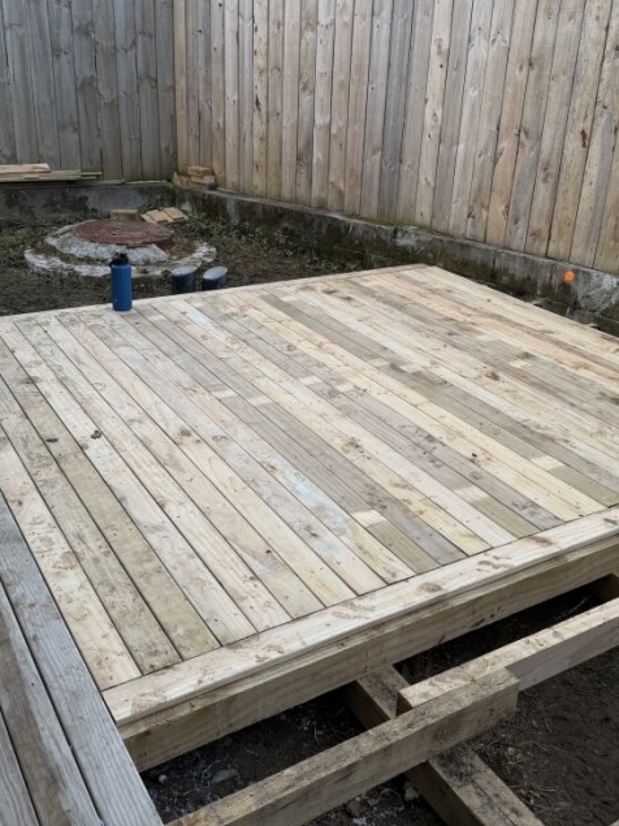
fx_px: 811
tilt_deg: -19.9
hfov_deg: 41.8
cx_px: 297
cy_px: 345
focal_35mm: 34
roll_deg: -1.8
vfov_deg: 53.7
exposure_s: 1/161
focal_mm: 6.76
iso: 64
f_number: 1.78
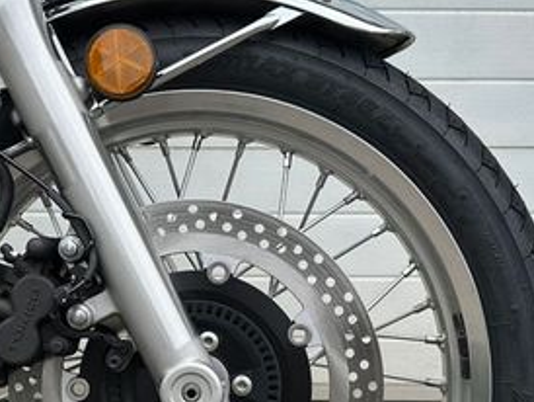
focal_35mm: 56
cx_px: 199
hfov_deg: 34.1
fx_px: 865
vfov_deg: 25.5
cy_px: 342
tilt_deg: -12.2
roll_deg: -0.1
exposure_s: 1/1562
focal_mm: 6.86
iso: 80
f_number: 1.78
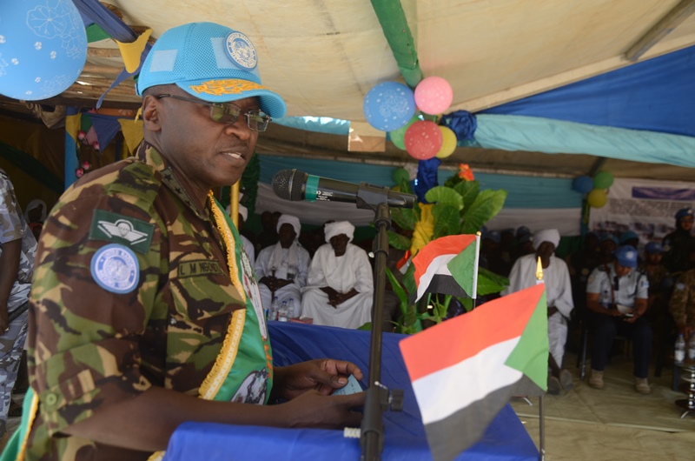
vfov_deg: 35.3
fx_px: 723
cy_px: 230
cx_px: 348
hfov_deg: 51.4
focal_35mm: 38
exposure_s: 1/125
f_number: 10
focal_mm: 25
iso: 100
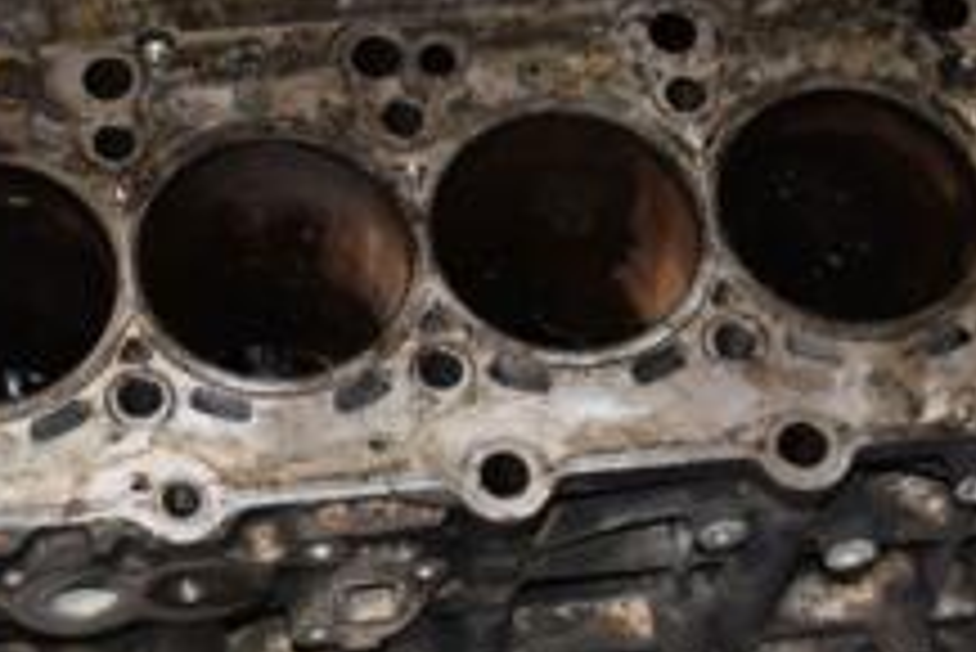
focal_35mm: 116
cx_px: 423
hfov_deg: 17.6
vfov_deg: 11.8
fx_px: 3147
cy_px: 279
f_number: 5
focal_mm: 28
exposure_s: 1/60
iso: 800
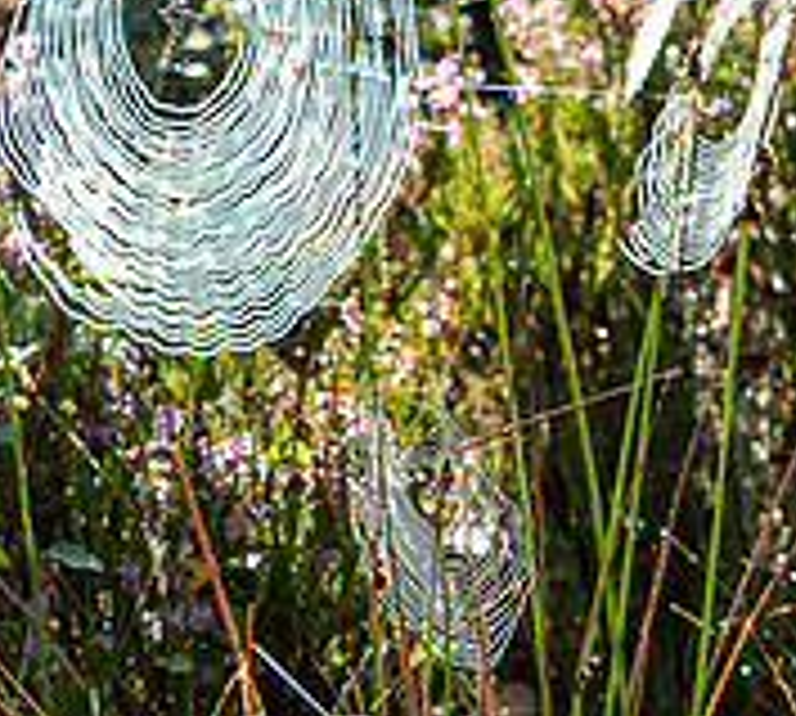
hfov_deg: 3.8
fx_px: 12092
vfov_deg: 3.4
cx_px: 1114
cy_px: 793
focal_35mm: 489
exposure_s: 1/250
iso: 200
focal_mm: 73
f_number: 4
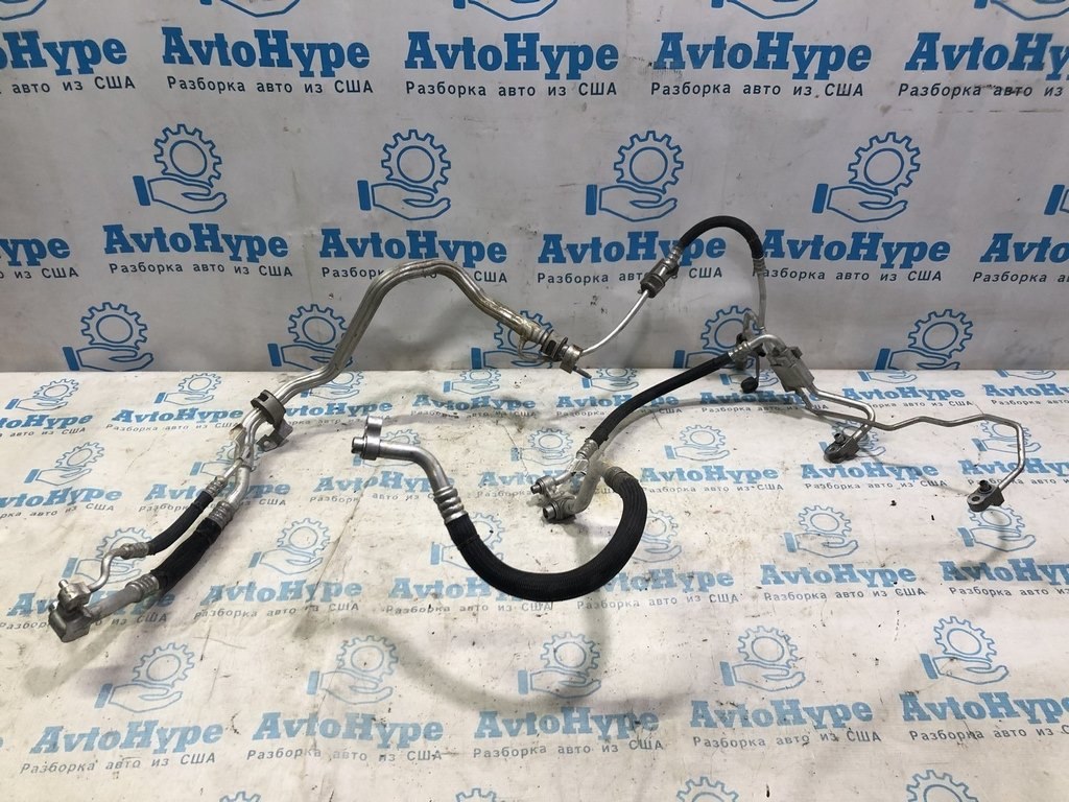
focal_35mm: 28
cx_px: 534
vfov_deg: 49.7
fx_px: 865
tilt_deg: -34.9
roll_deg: +0.7
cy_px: 401
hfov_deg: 63.4
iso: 25
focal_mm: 4
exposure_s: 1/33
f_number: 1.8
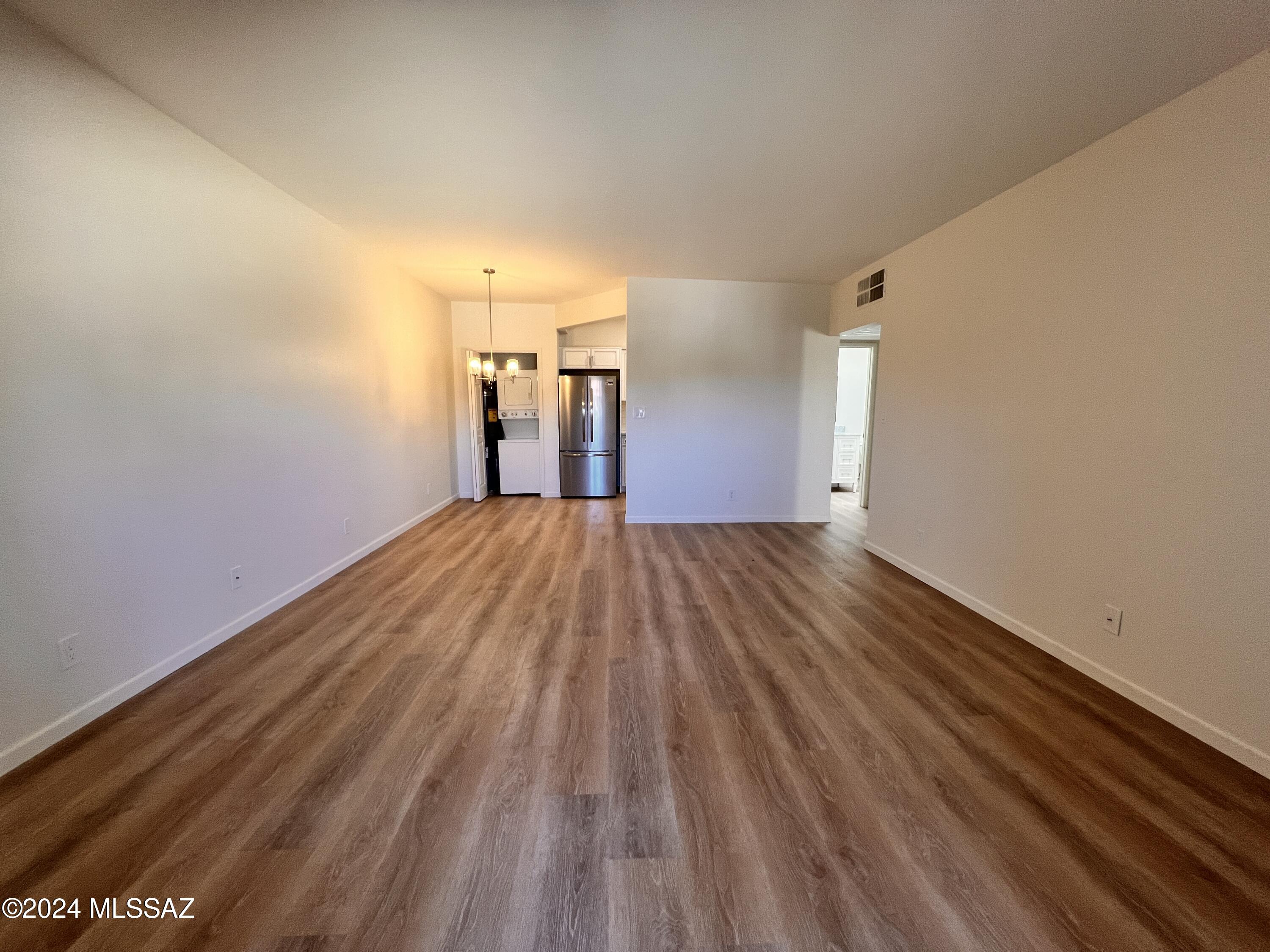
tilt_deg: -8.0
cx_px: 635
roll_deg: -0.2
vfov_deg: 89.9
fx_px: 477
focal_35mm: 13
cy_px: 476
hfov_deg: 106.2
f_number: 1.8
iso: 160
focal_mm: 1.57
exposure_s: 1/120
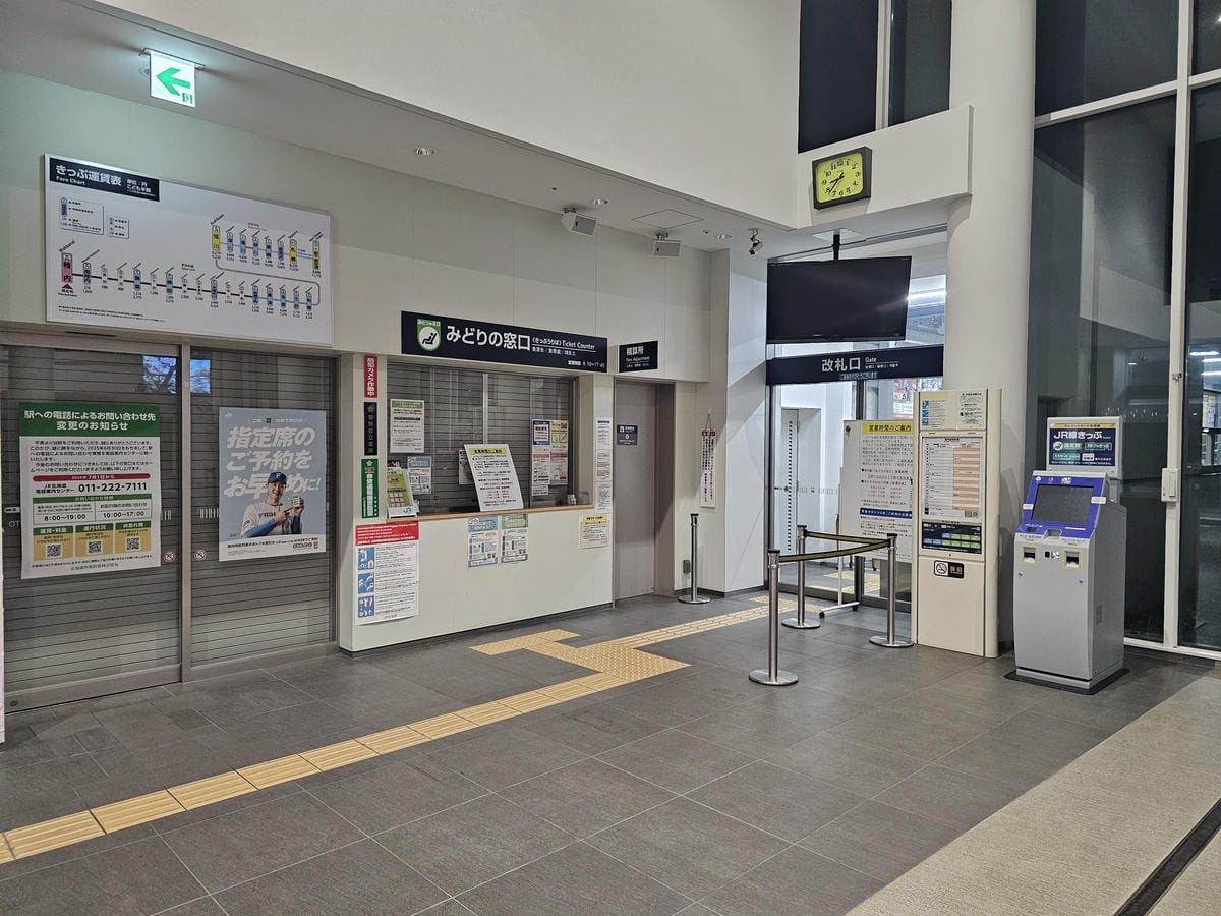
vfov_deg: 58.9
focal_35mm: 23
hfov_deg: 73.9
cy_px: 458
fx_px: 811
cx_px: 610
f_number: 1.7
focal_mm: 6.3
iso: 800
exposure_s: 1/120
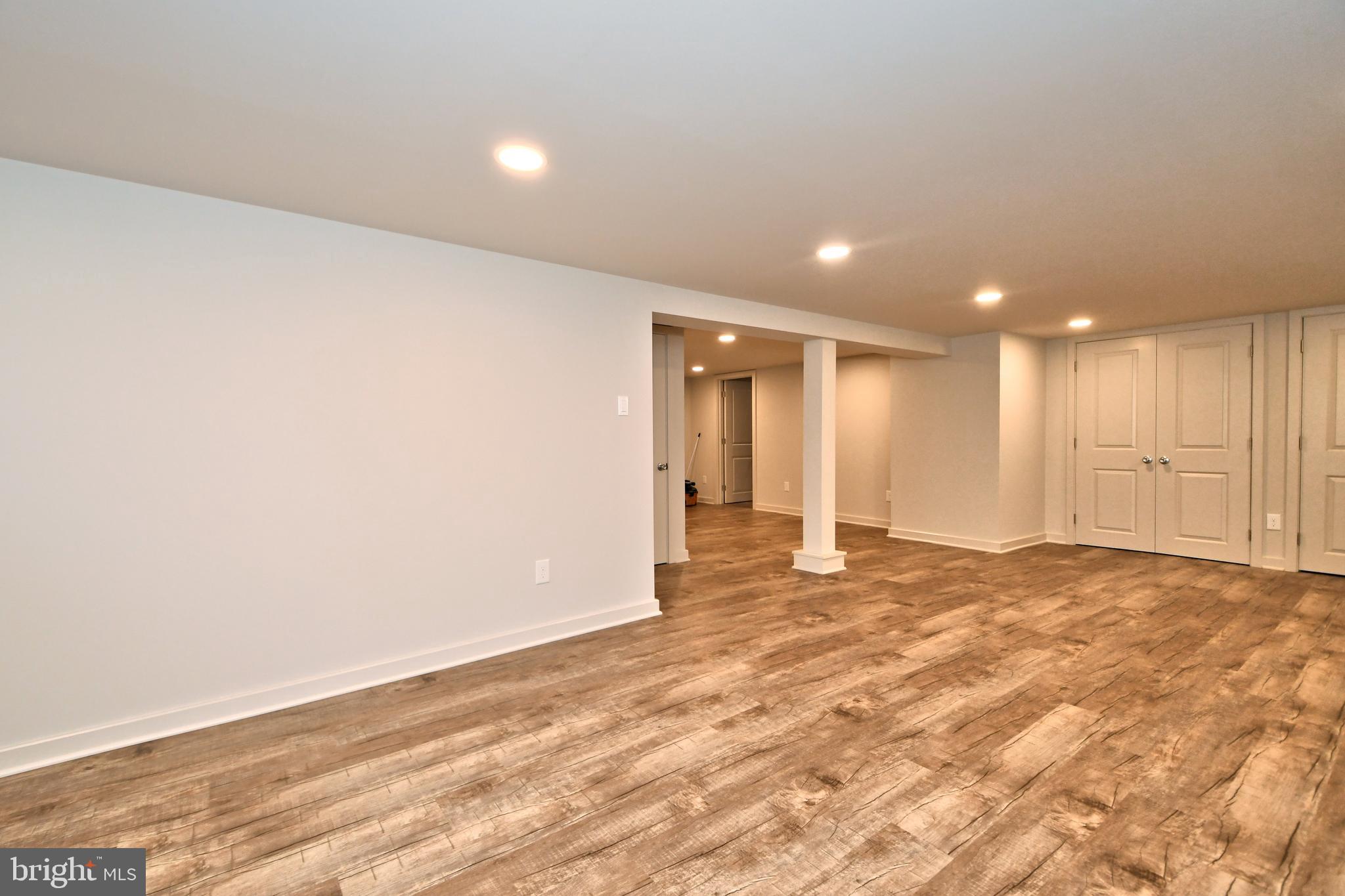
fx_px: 560
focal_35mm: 15
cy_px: 448
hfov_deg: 100.4
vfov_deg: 77.3
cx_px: 672
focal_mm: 10
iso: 500
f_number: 4.5
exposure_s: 1/80
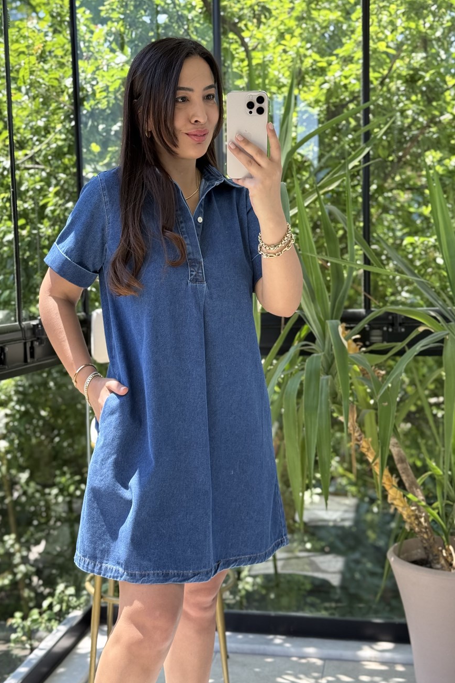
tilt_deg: -21.5
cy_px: 338
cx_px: 216
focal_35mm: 51
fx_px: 967
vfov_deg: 38.9
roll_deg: +2.1
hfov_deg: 26.5
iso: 100
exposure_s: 1/242
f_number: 1.78
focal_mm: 6.76
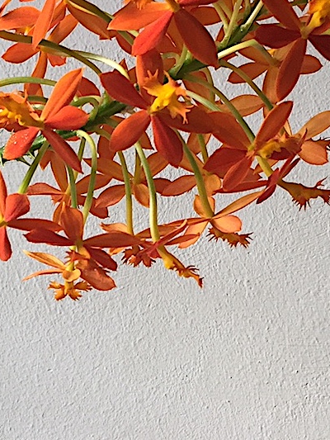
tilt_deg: -8.6
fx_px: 1105
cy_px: 378
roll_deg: +5.4
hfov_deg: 16.9
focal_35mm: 87
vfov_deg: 22.1
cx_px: 82
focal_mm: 4.15
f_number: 2.2
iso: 40
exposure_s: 1/100
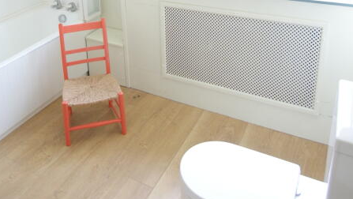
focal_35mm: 36
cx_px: 134
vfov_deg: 30.2
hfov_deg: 54.7
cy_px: -8
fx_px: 337
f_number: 3.5
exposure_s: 1/30
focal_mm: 10
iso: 250
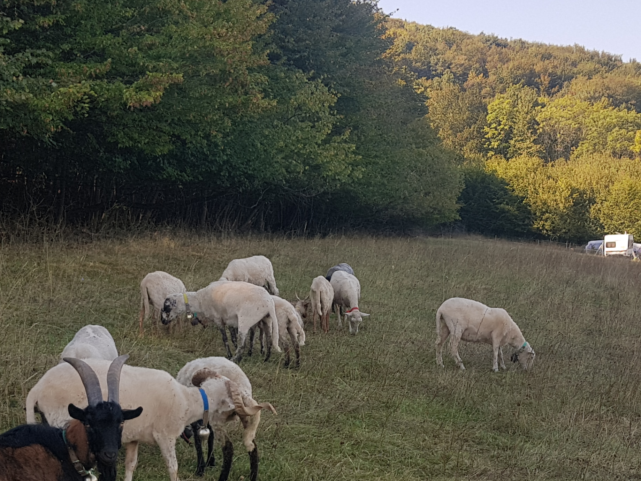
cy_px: 414
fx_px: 1055
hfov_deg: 33.7
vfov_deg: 25.0
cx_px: 275
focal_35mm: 57
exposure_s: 1/808
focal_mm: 4.2
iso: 40
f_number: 1.7
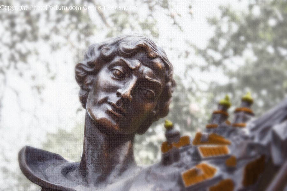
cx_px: 144
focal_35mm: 62
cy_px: 96
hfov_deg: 32.4
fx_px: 494
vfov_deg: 21.9
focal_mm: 62
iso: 250
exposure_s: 1/320
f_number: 4.5
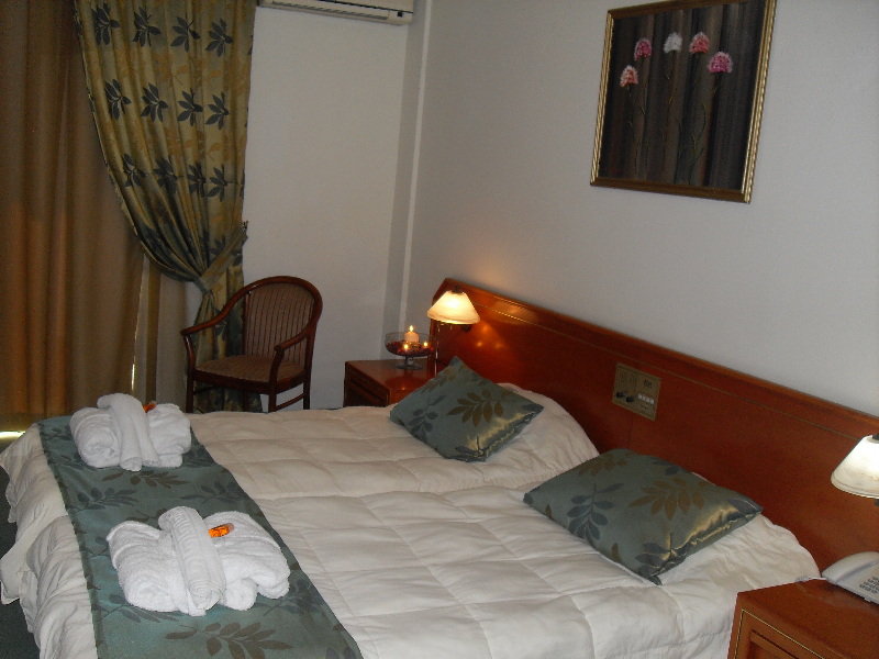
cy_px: 330
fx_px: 940
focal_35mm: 37
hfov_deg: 50.1
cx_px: 440
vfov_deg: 38.7
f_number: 2.8
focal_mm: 6.3
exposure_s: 1/45
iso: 100
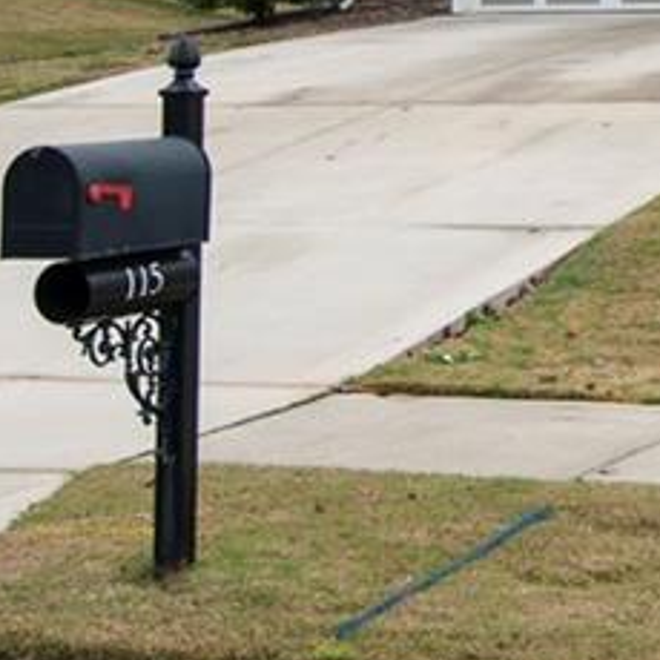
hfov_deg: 12.5
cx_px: 1257
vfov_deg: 13.4
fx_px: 2696
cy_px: -250
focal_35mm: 125
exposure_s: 1/125
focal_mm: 22
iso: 100
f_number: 8
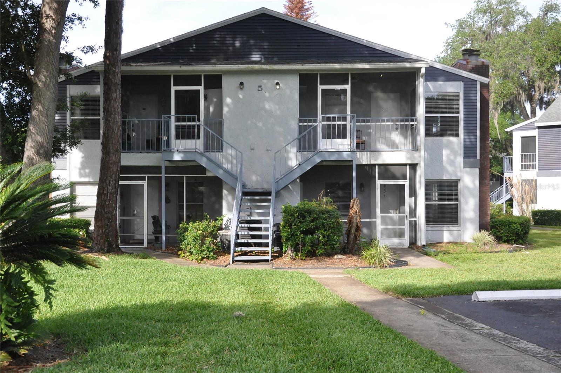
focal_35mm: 38
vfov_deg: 35.4
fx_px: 584
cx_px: 280
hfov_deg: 51.3
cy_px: 186
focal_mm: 25
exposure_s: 1/1600
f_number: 7.1
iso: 1250
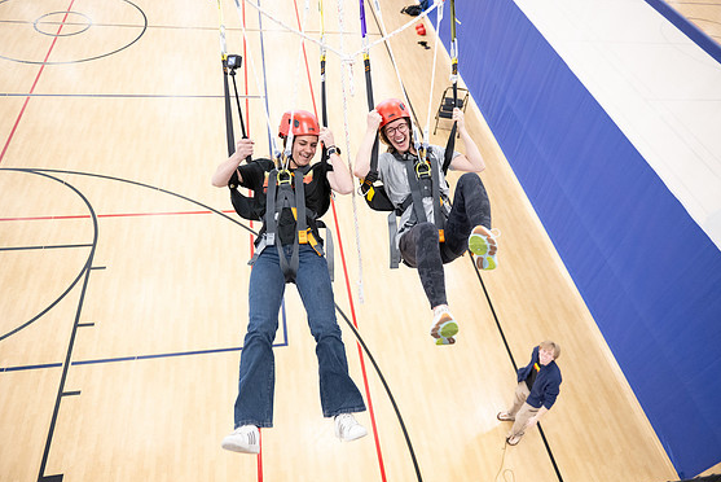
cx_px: 364
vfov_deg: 51.3
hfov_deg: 71.5
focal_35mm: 25
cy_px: 239
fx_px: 501
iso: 3200
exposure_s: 1/250
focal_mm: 24
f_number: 2.8
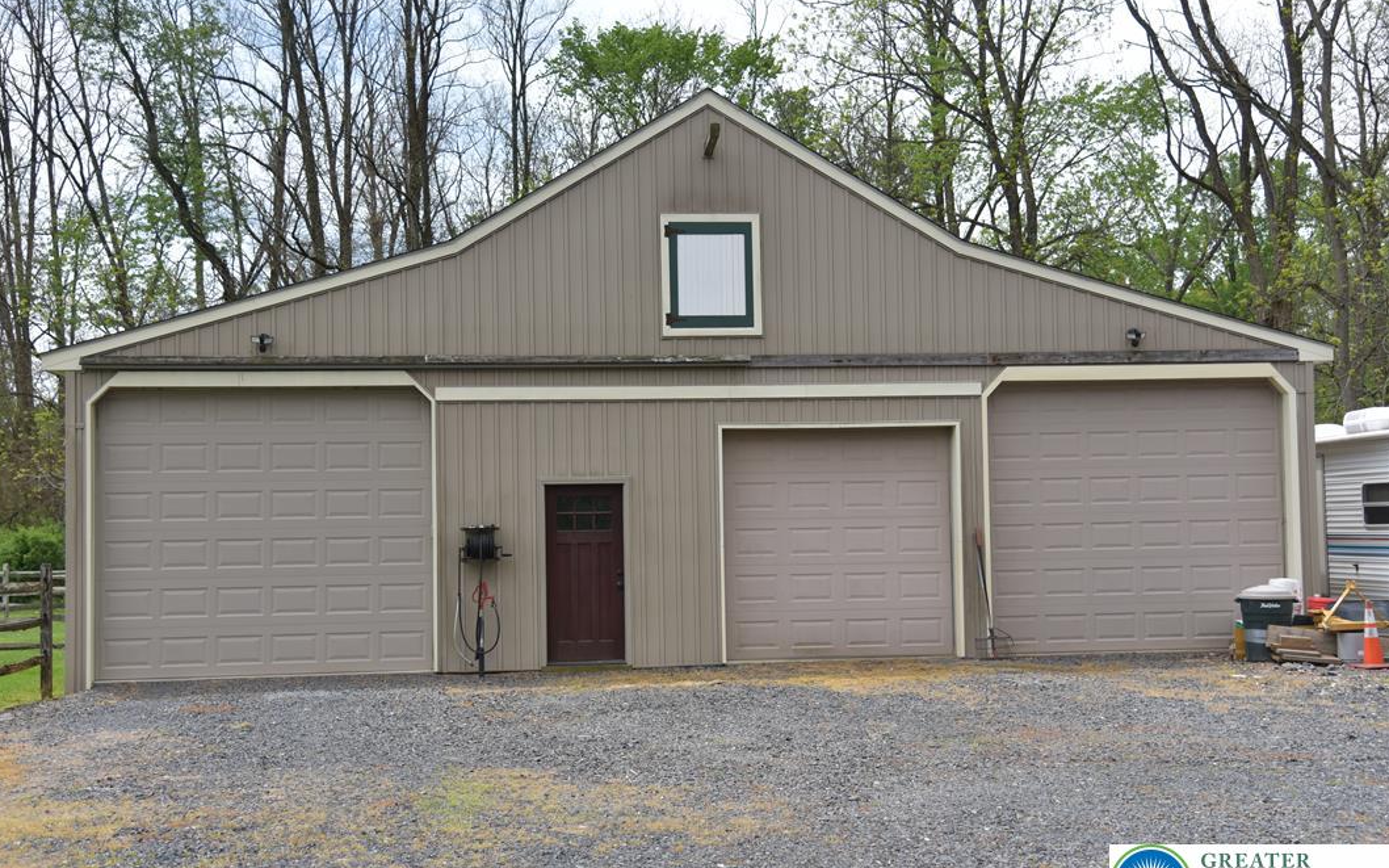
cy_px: 462
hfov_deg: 43.5
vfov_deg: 28.0
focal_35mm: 46
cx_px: 681
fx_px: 1741
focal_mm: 44
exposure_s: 1/4000
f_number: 4.5
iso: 800
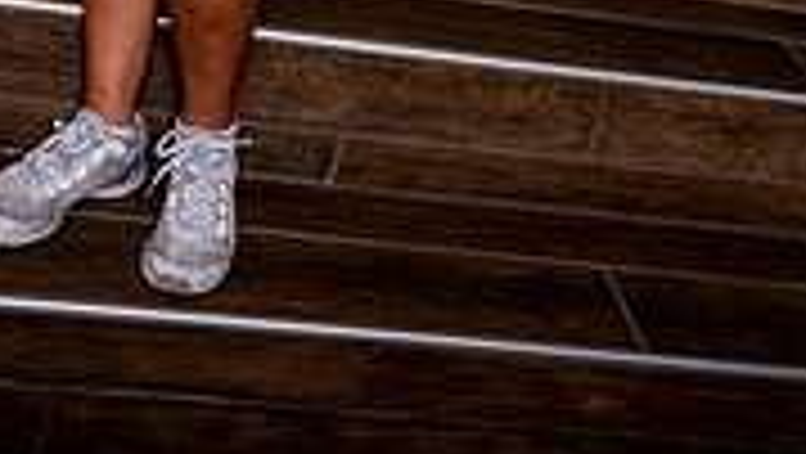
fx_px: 1861
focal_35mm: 87
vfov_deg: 12.0
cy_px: -530
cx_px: 437
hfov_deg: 24.4
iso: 200
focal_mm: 33
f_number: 8
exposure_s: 1/200
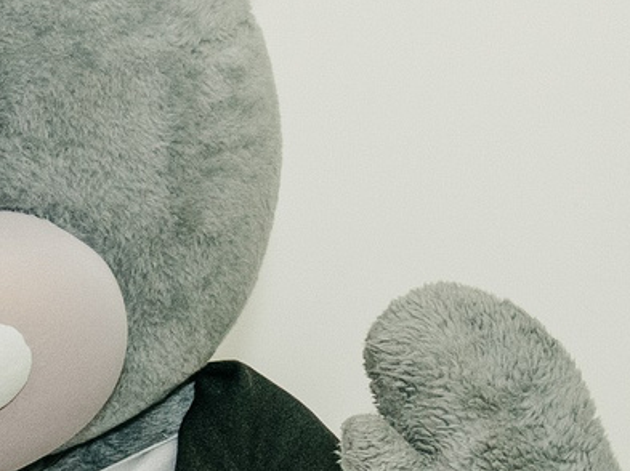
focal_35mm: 259
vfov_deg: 5.7
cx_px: -892
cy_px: 758
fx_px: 4709
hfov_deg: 7.2
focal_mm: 32
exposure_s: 1/160
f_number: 4.5
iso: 320
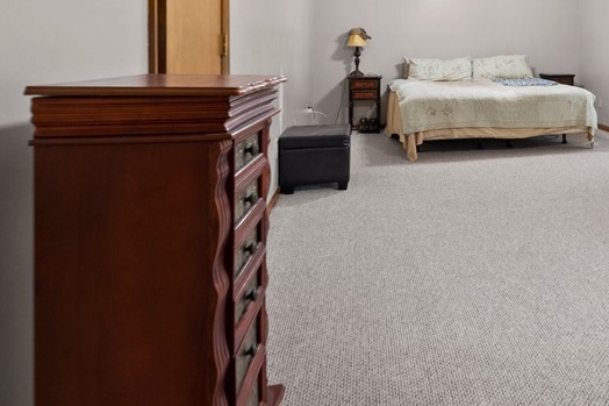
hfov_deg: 56.2
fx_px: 490
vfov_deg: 41.2
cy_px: 37
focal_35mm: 29
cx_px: 532
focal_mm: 14
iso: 400
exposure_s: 1/5
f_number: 8
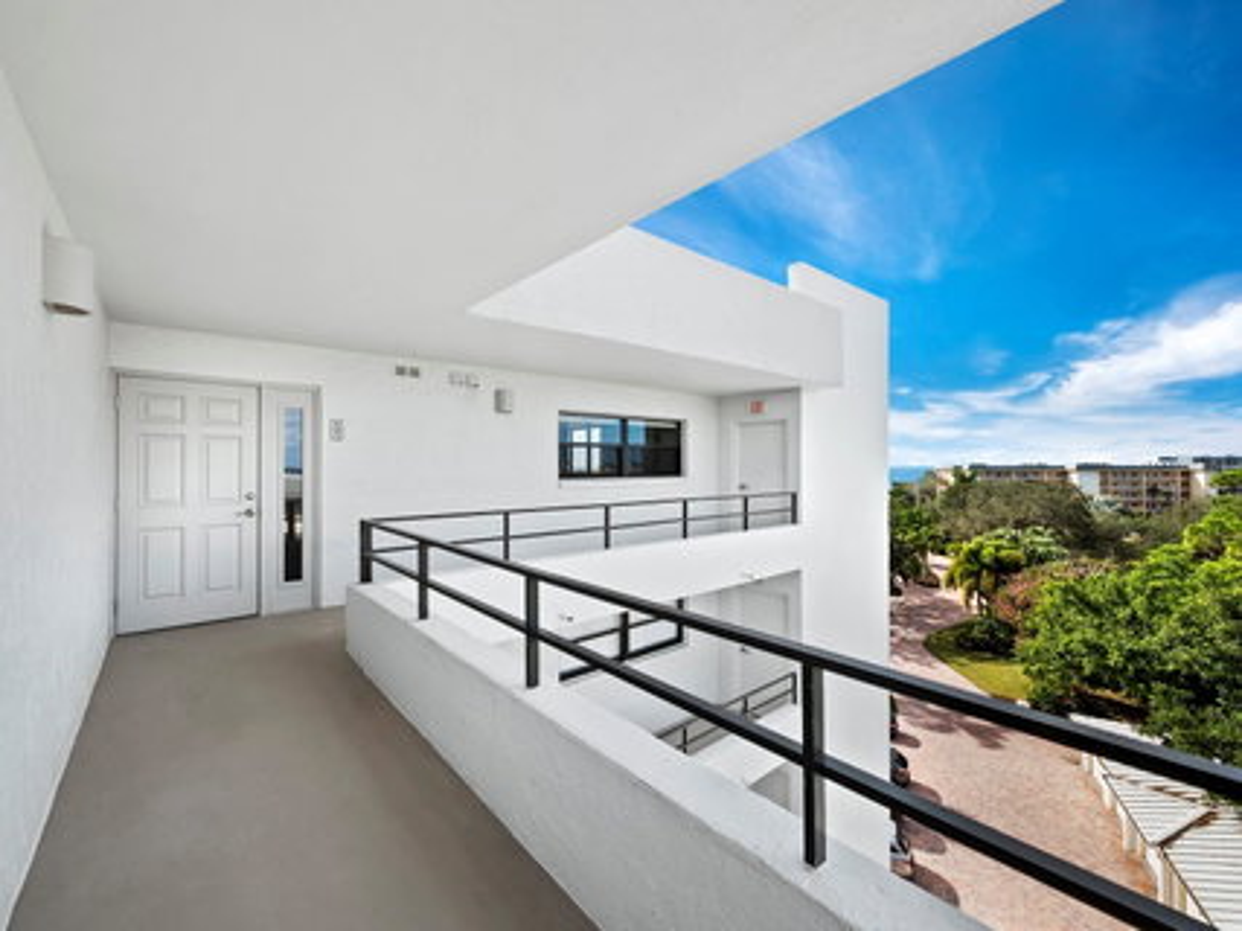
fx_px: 502
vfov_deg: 85.6
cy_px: 466
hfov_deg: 102.1
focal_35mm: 14
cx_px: 621
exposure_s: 1/100
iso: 400
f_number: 10
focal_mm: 7
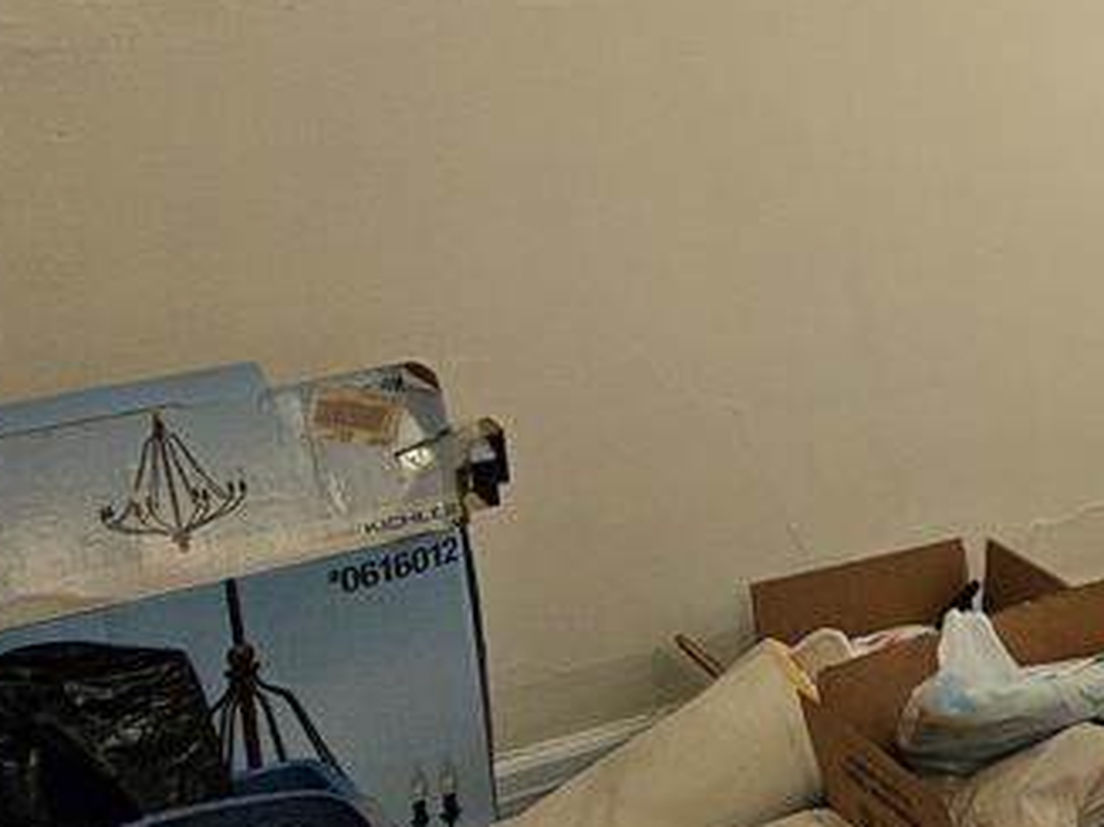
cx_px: 1462
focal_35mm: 72
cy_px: 199
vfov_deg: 20.3
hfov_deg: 23.6
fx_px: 2295
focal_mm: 5.4
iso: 80
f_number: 1.8
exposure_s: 1/60
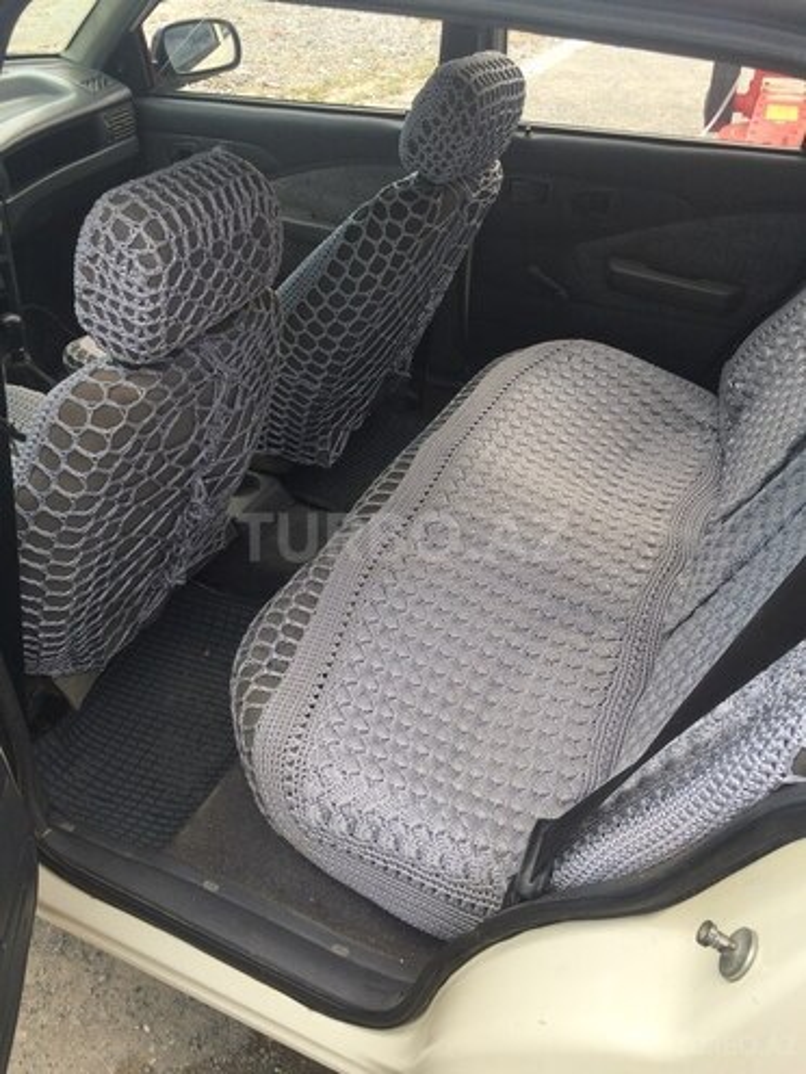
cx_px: 403
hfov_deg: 48.2
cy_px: 537
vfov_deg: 61.7
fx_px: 900
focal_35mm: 29
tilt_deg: -36.5
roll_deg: -3.1
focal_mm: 4.15
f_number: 2.2
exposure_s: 1/181
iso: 32
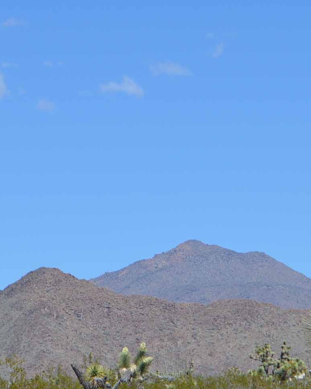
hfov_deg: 7.4
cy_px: 266
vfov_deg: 9.3
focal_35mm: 208
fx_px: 2394
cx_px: 183
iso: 100
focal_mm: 48
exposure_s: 1/320
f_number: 9
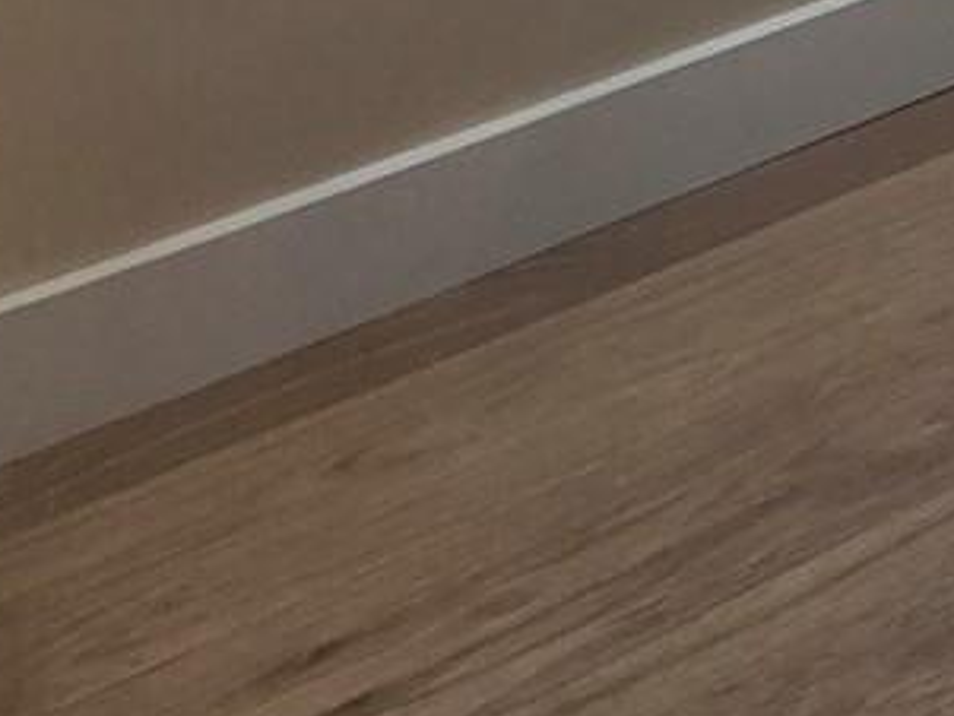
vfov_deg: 13.1
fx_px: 1902
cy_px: -1172
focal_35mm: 69
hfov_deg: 18.7
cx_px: 1879
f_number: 2.2
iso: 64
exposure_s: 1/120
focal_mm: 2.2
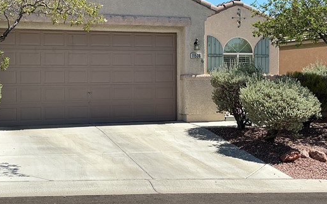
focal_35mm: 61
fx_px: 544
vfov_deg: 21.3
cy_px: 88
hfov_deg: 33.5
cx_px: 153
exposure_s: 1/1121
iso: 25
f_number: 1.8
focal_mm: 3
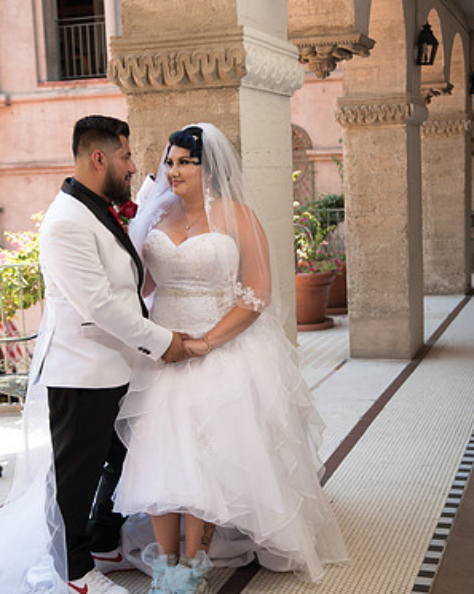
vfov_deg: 37.4
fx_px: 878
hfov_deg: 30.2
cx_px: 238
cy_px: 292
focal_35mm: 50
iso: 100
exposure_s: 1/100
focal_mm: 44
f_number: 3.5
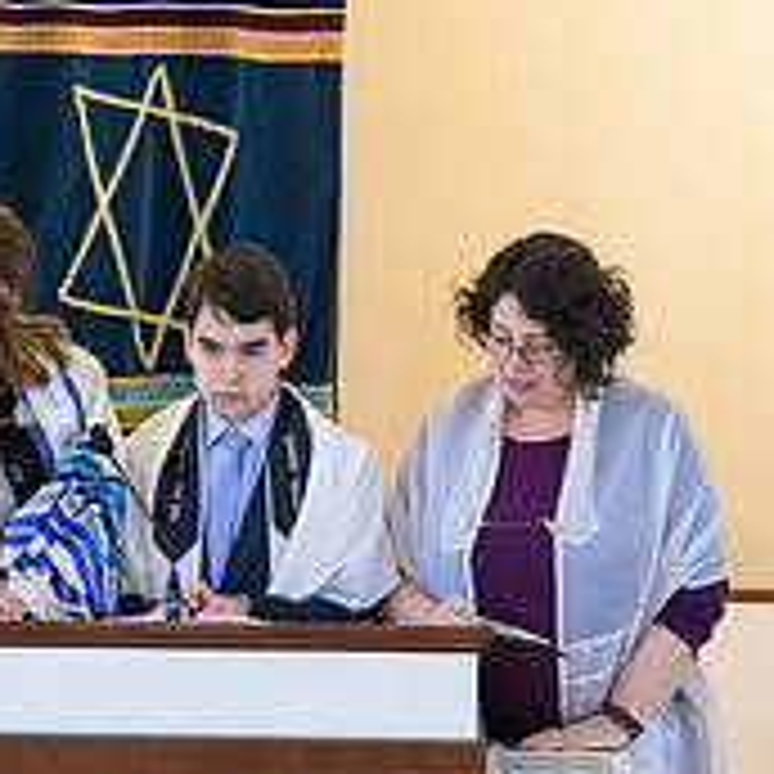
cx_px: 248
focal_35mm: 429
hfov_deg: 4.1
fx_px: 10852
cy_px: 493
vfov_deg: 4.1
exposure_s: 1/125
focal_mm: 150
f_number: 3.2
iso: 1000
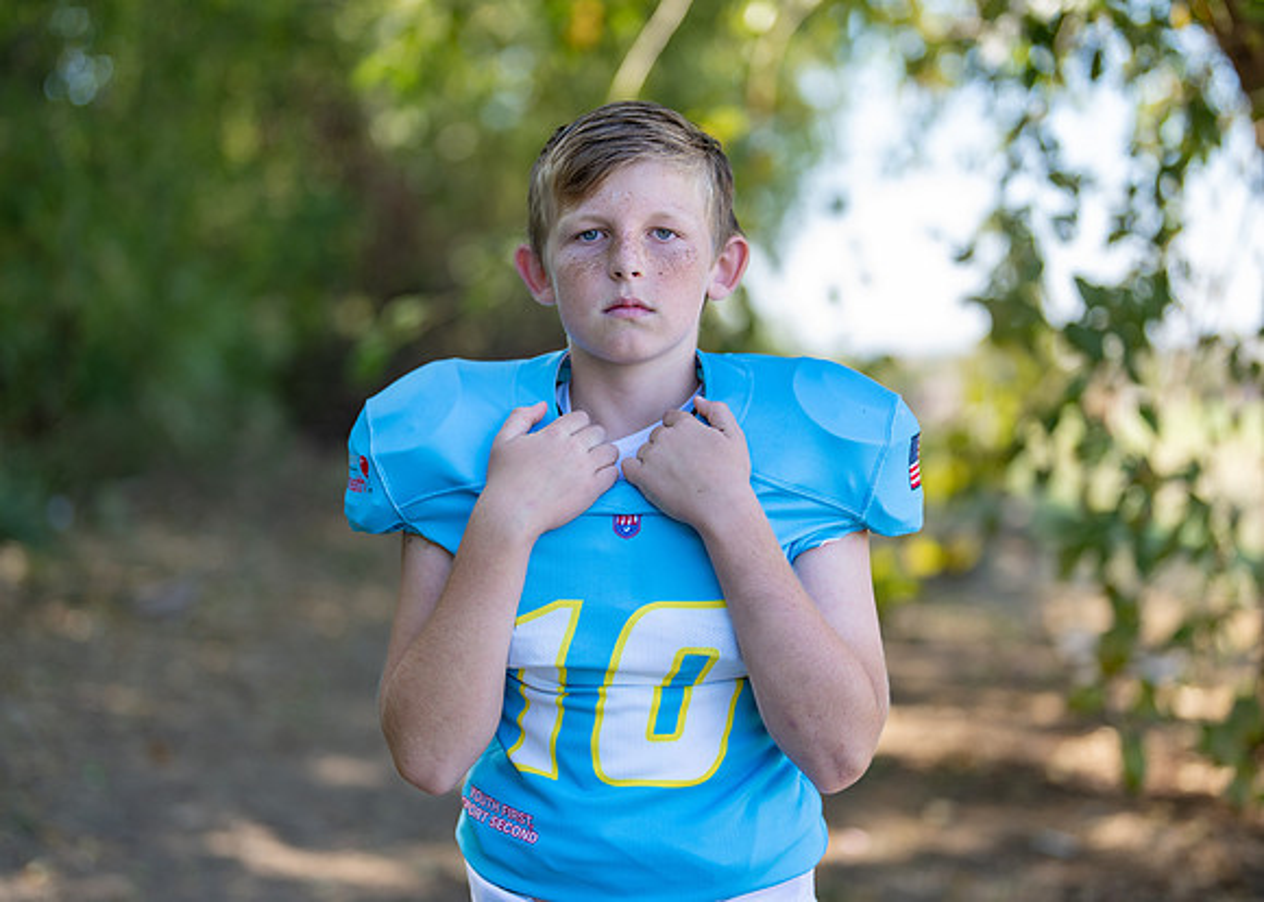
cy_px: 450
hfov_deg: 32.7
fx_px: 2157
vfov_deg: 23.6
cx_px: 651
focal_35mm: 60
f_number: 1.2
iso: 100
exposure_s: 1/1250
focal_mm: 50
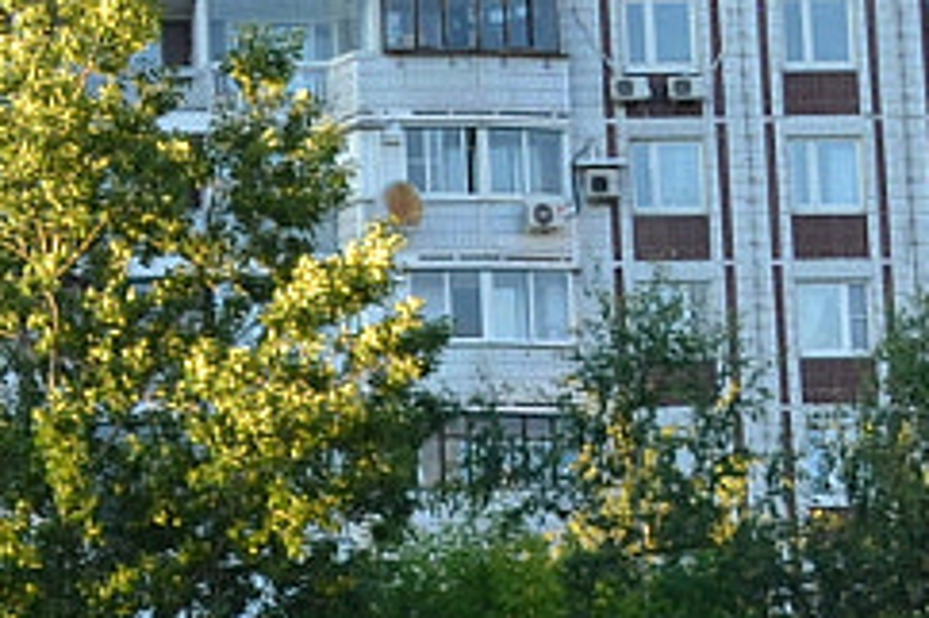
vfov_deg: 6.3
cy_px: 104
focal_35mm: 218
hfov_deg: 9.0
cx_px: -791
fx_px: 5622
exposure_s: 1/125
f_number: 5.6
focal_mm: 22
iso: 280
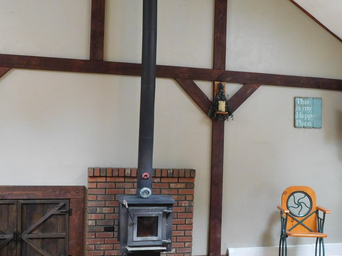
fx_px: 395
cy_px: 149
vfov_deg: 35.9
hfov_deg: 46.4
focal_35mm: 40
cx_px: 215
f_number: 3
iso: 360
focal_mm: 4
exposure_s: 1/30
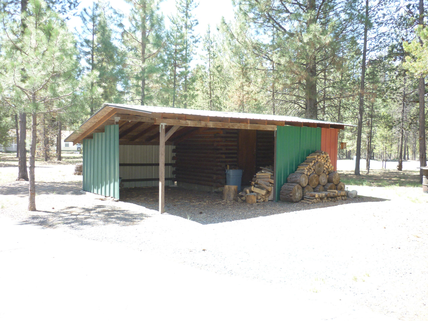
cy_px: 160
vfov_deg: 42.9
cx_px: 214
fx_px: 408
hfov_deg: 55.4
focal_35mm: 33
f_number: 2.8
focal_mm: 5.5
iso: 80
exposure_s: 1/125
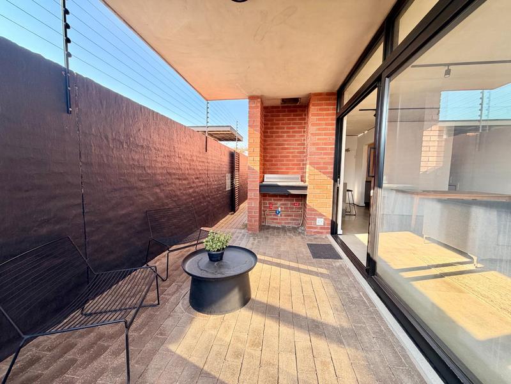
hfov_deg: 102.1
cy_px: 192
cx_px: 256
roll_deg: -0.5
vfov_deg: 85.7
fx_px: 207
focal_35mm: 14
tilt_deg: -3.9
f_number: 2.2
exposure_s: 1/184
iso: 64
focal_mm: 2.22
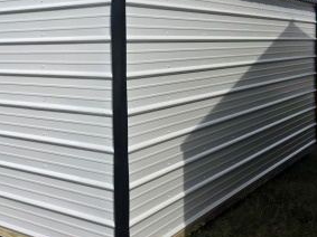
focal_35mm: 52
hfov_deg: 35.3
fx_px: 476
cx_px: 52
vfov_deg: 27.6
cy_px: 56
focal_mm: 6.3
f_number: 1.7
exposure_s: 1/7944
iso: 80
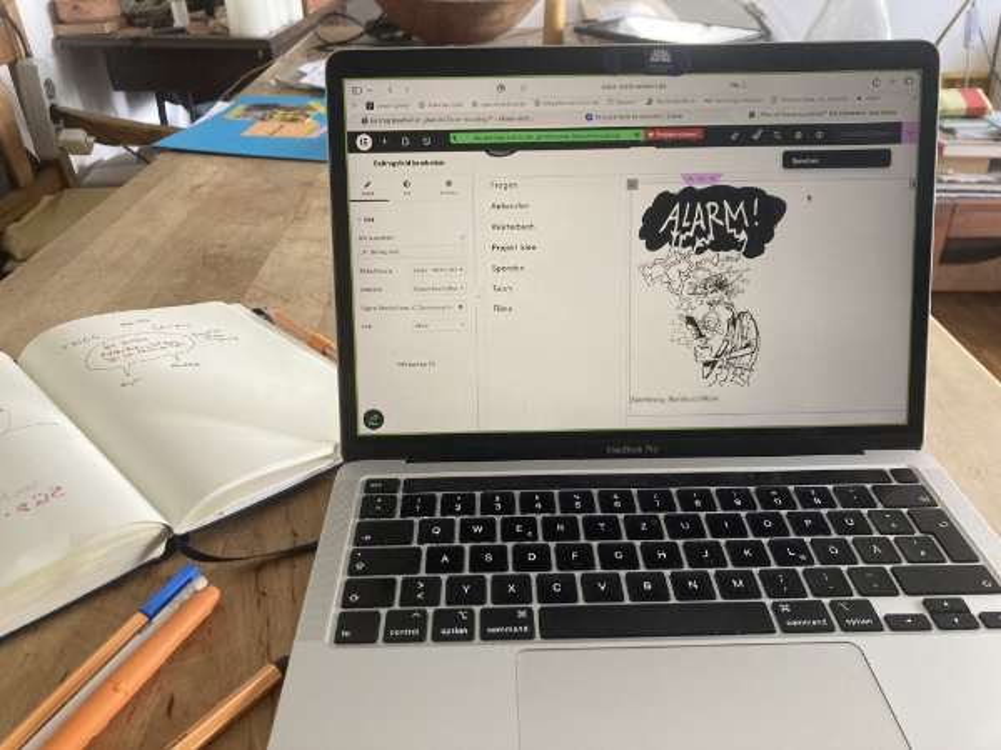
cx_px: 500
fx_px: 810
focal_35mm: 28
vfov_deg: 49.7
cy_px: 375
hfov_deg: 63.4
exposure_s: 1/60
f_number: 1.8
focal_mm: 4
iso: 160
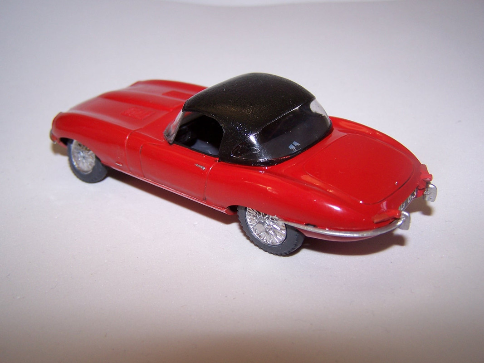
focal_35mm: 38
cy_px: 182
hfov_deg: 49.0
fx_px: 531
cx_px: 242
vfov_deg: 37.7
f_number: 2.8
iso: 80
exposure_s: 1/60
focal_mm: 6.3
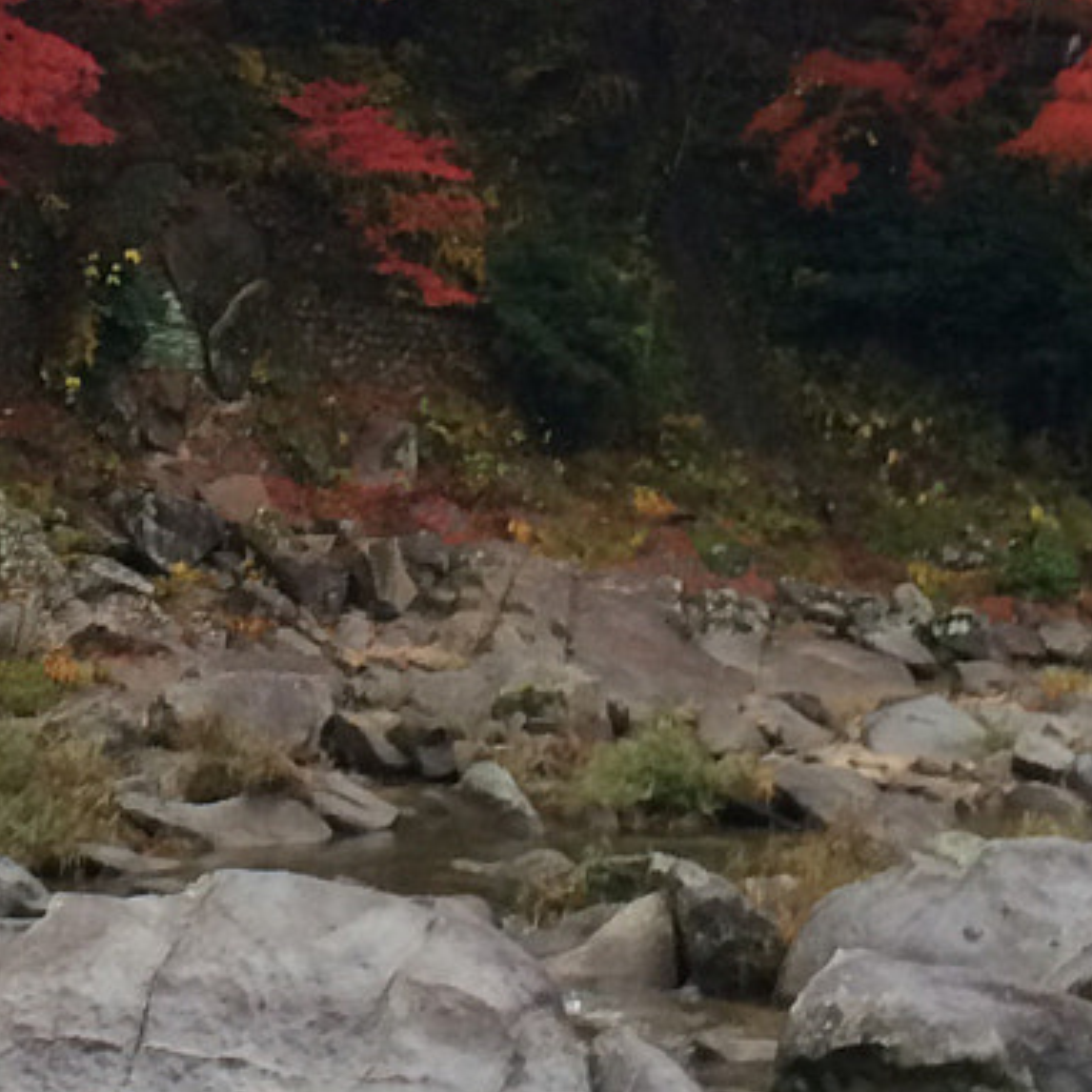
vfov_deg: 15.5
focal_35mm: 111
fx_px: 3962
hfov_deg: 15.5
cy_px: 120
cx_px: 43
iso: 80
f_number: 2.2
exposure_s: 1/30
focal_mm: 4.12
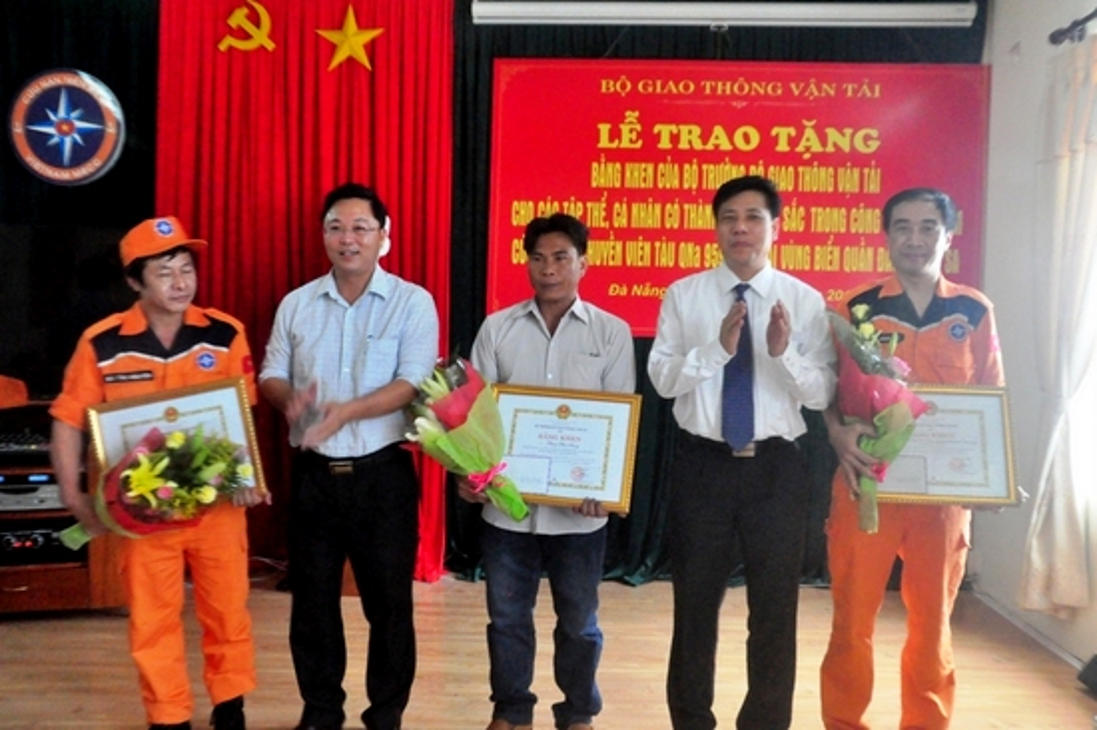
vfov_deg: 39.9
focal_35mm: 33
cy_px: 365
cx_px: 548
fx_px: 1005
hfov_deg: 57.3
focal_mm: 22
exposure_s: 1/30
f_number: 16
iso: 3200
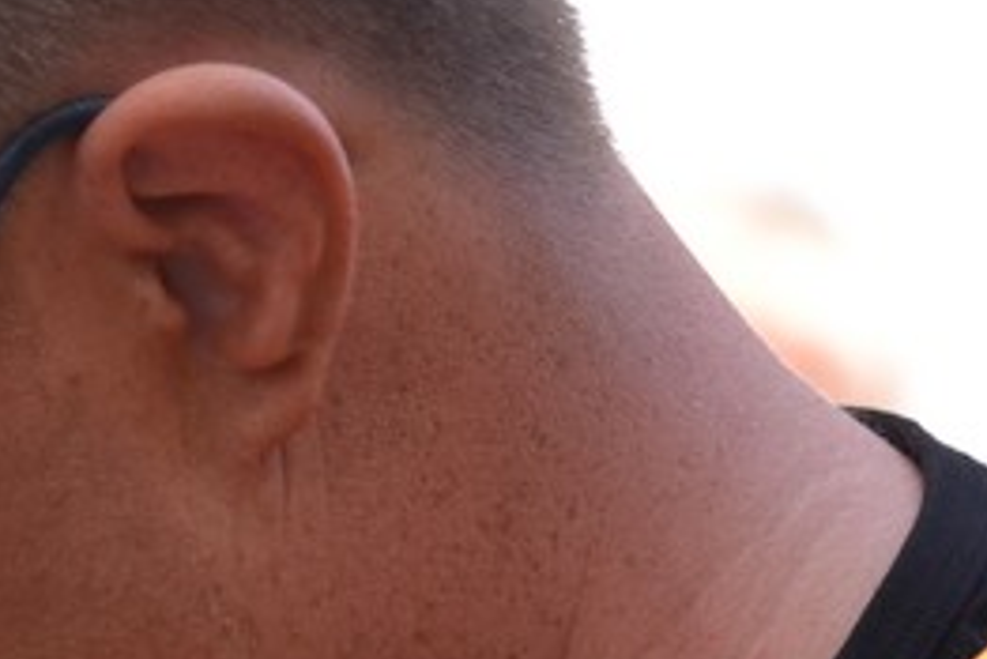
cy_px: 834
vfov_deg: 2.1
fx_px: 18022
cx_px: 105
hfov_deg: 3.1
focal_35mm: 657
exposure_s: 1/250
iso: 200
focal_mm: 112
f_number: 5
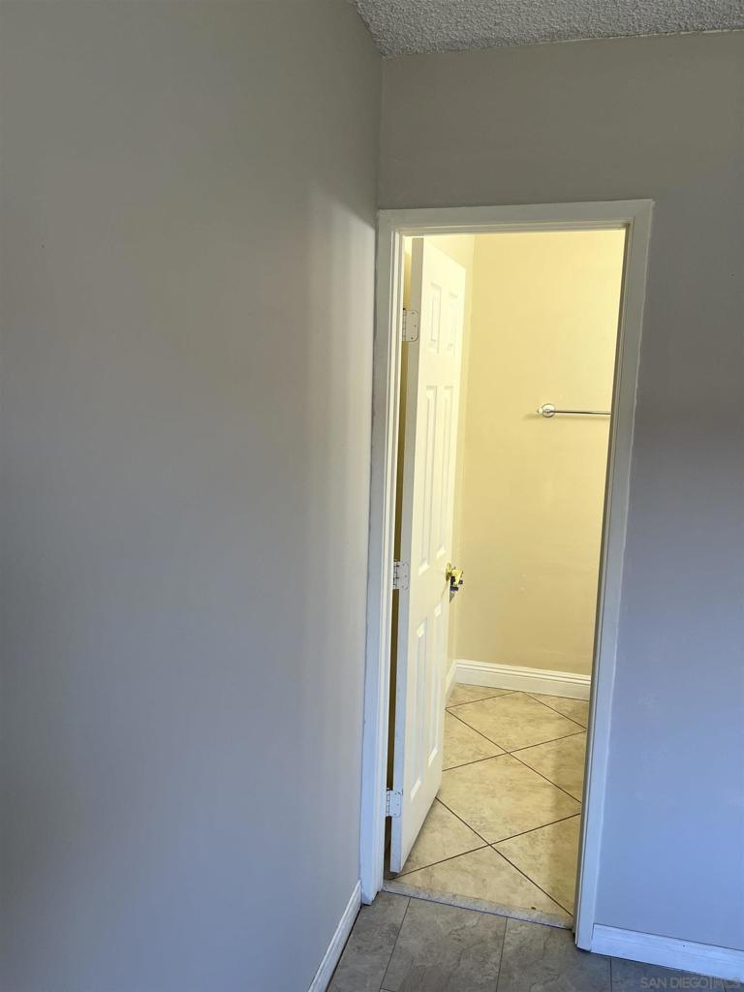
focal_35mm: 26
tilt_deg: -11.4
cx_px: 372
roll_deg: -1.3
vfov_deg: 67.3
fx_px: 745
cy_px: 496
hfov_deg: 53.1
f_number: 1.6
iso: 50
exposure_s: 1/120
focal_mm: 5.1
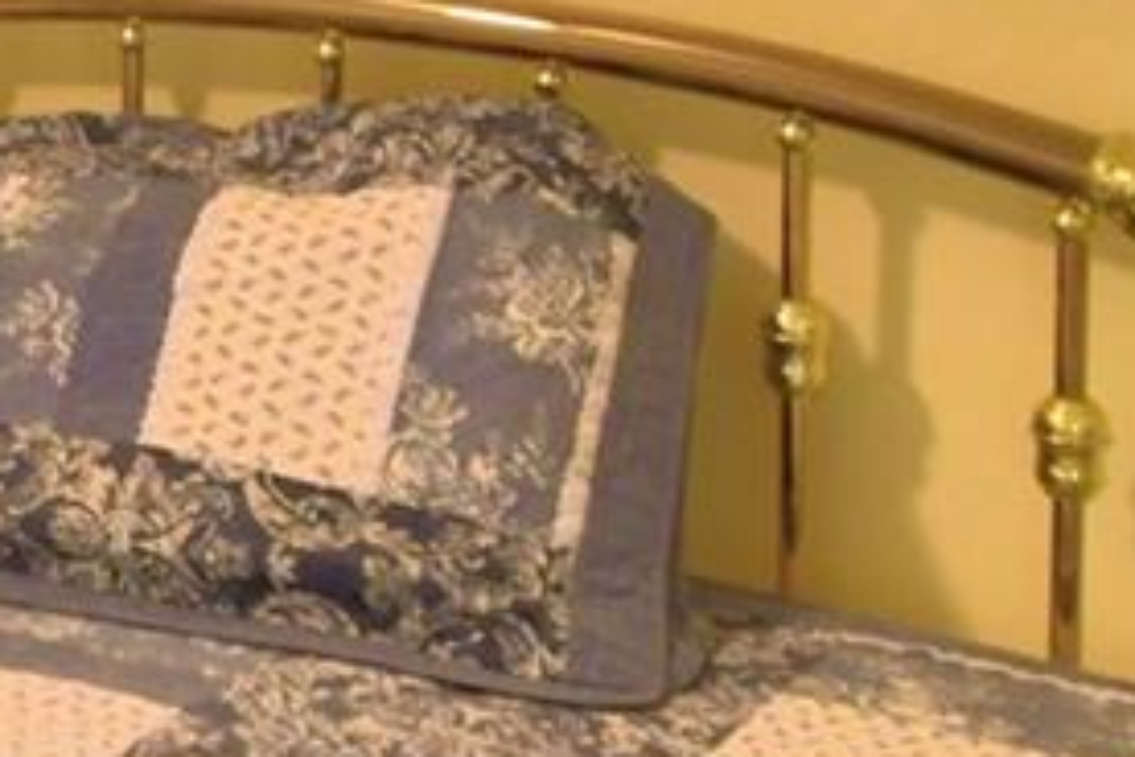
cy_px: -292
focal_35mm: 87
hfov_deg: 19.0
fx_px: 2743
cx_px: -798
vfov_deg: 14.8
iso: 640
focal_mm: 10
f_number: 4.5
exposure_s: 1/30
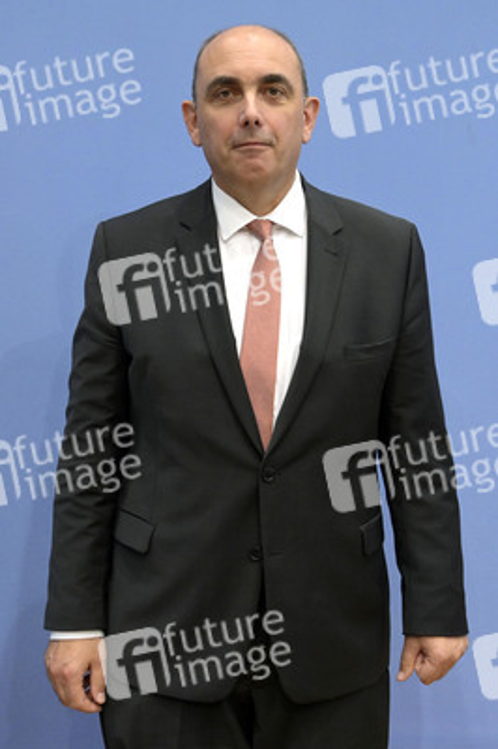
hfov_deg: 24.6
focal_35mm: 55
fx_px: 1143
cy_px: 374
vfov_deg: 36.3
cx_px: 249
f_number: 6.3
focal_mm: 55
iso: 5000
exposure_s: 1/500
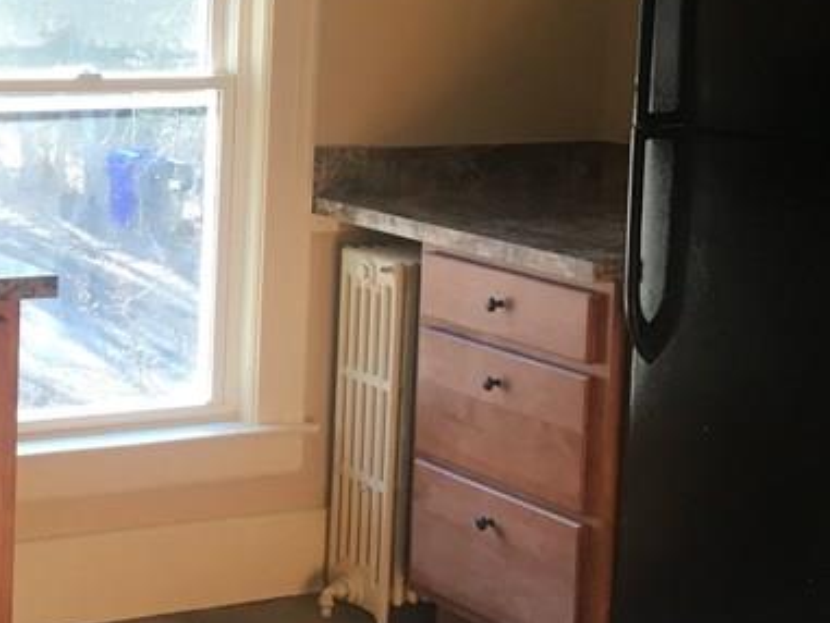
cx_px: -105
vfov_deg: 18.7
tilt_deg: -3.9
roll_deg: -0.2
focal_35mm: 78
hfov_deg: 23.3
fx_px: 1871
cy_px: 109
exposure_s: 1/30
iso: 25
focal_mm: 4.15
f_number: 2.2
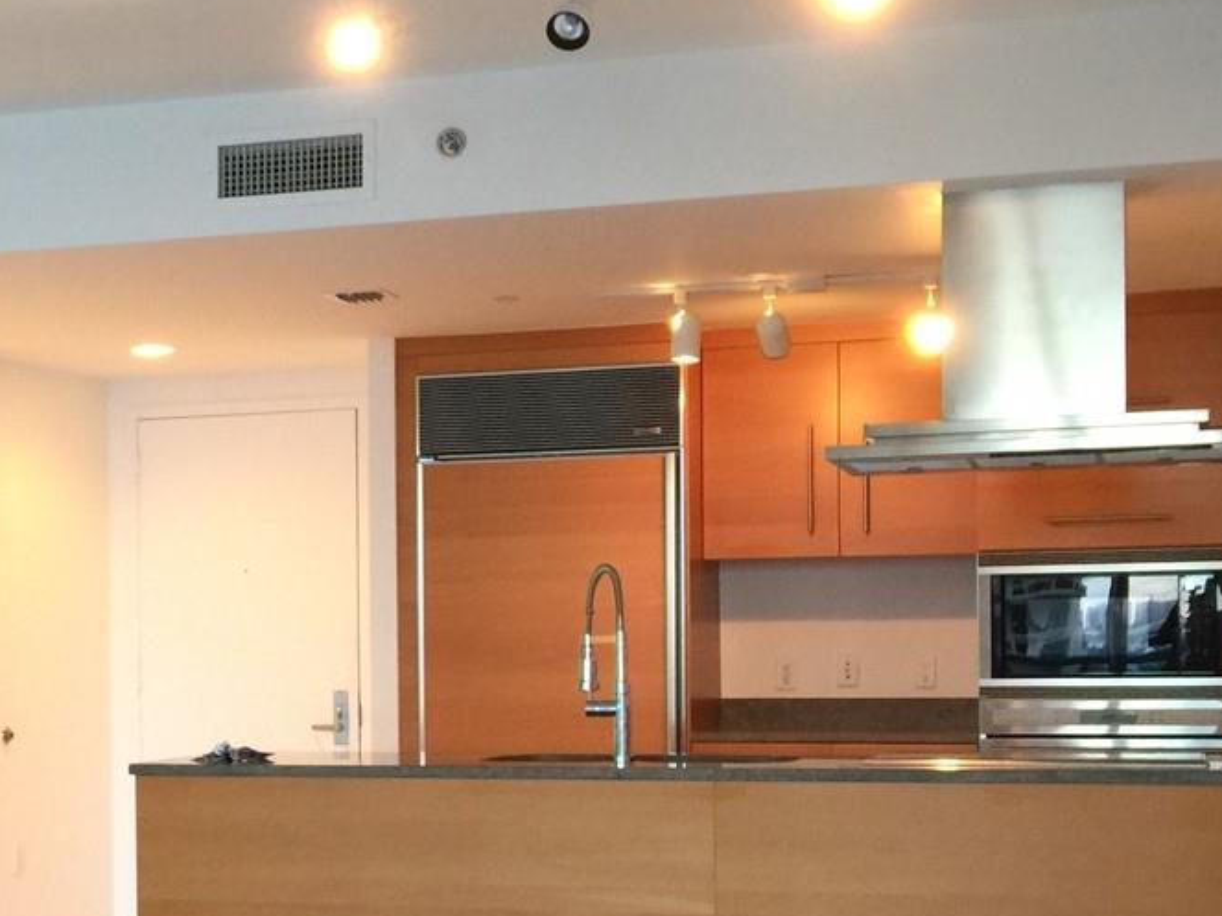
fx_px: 2471
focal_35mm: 70
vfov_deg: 20.8
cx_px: 159
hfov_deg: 27.0
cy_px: 693
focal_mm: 4.15
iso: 64
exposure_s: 1/15
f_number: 2.2
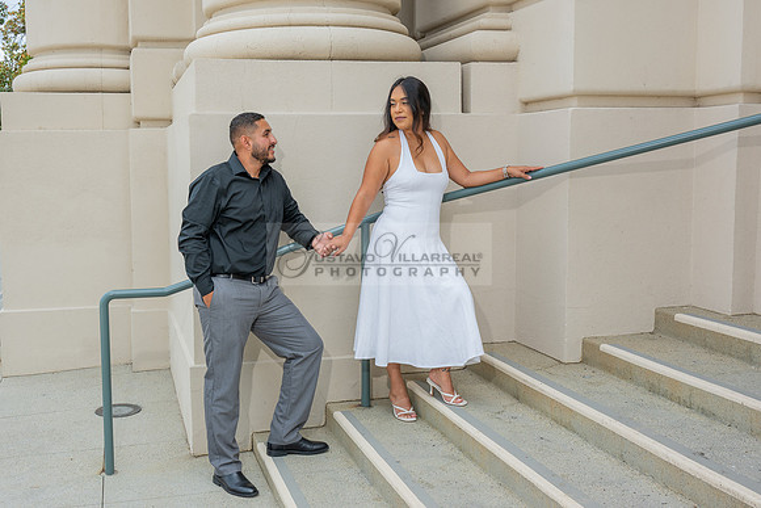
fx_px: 839
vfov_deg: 33.7
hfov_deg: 48.4
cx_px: 289
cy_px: 246
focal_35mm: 40
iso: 200
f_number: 8
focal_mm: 32
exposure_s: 1/160
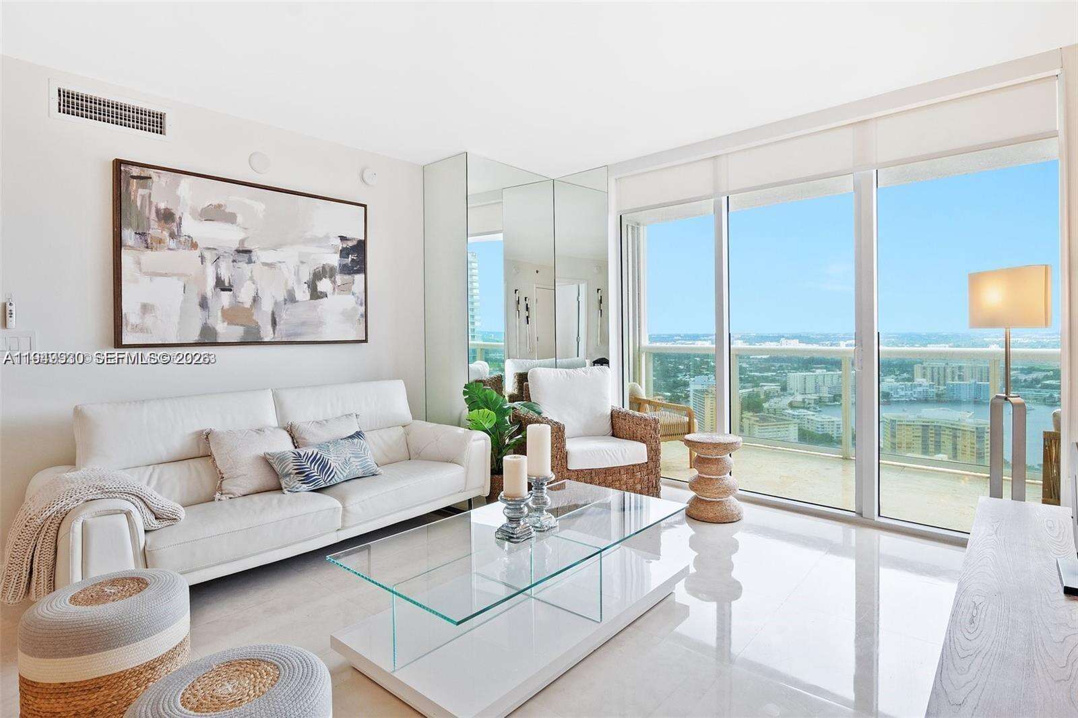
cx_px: 539
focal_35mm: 18
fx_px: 539
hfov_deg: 90.0
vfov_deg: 67.4
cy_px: 359
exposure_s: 1/20
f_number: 8
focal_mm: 12
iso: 250
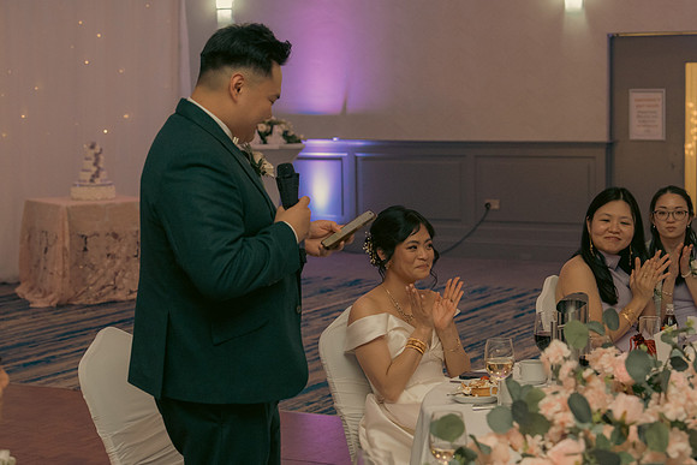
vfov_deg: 16.9
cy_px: 232
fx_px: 1569
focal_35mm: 81
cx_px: 348
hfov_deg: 25.1
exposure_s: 1/160
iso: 2500
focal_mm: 54
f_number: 3.5
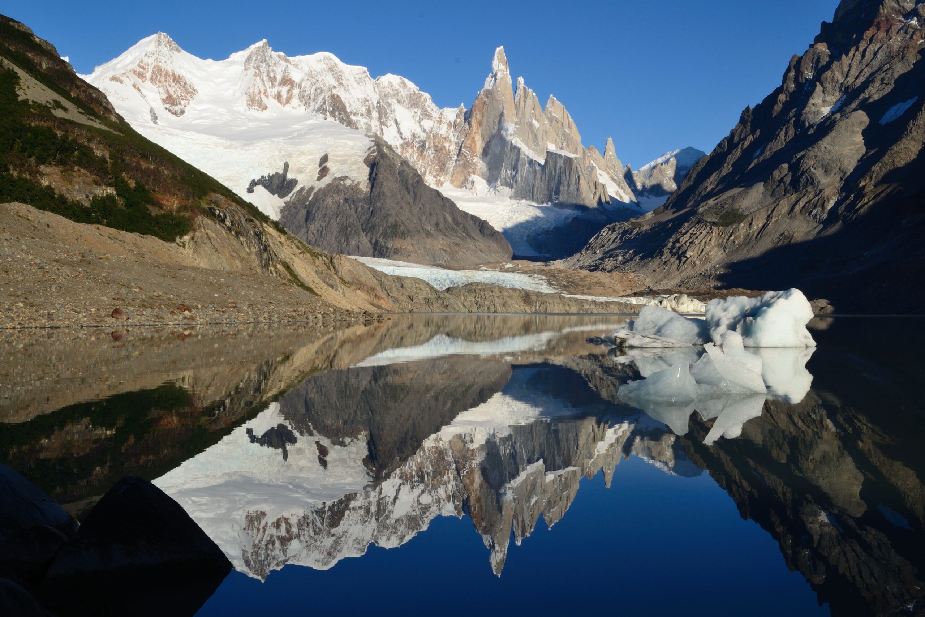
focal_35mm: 36
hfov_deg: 53.1
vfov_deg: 36.9
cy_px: 308
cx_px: 462
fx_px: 925
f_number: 25
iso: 100
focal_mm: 24
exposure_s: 1/50
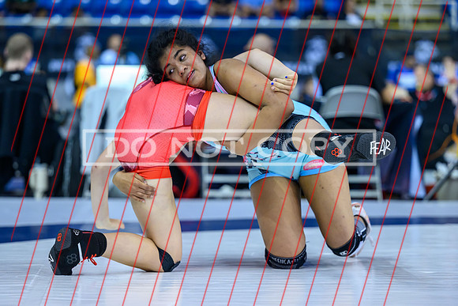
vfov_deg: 9.0
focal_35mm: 152
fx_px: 1940
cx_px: 233
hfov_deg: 13.5
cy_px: 168
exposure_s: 1/640
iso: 2500
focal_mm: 125
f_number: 2.8
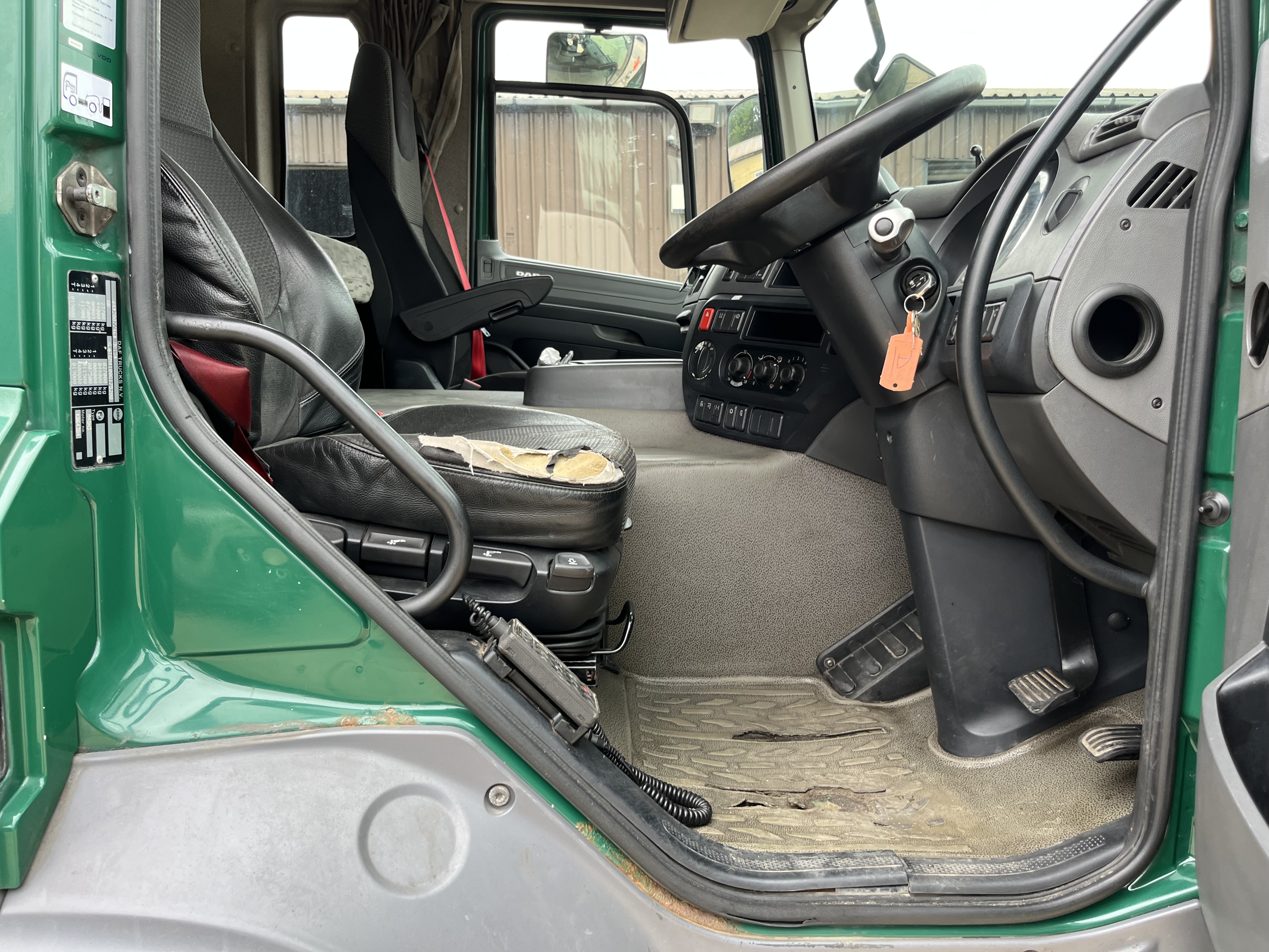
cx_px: 634
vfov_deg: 53.1
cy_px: 476
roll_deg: +0.5
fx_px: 953
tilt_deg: -7.4
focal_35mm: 26
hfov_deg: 67.3
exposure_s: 1/124
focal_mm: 5.1
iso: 40
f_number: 1.6
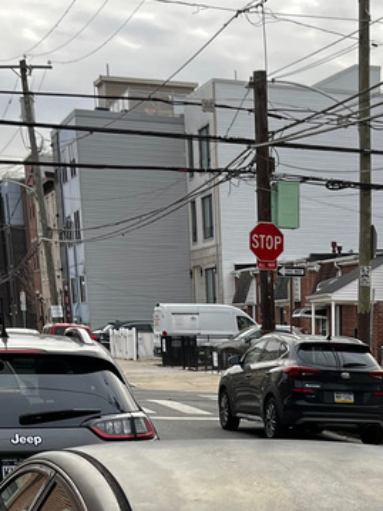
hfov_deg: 16.5
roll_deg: +0.3
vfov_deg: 19.5
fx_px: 1284
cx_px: 414
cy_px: 777
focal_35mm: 87
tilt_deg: -19.8
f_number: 1.6
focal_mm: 5.1
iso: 32
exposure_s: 1/122
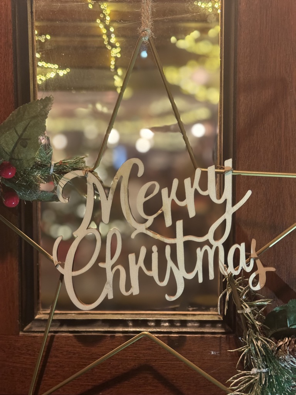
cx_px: 148
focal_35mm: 48
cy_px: 198
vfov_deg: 39.7
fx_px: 547
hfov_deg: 30.3
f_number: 1.78
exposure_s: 1/25
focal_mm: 6.86
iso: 400
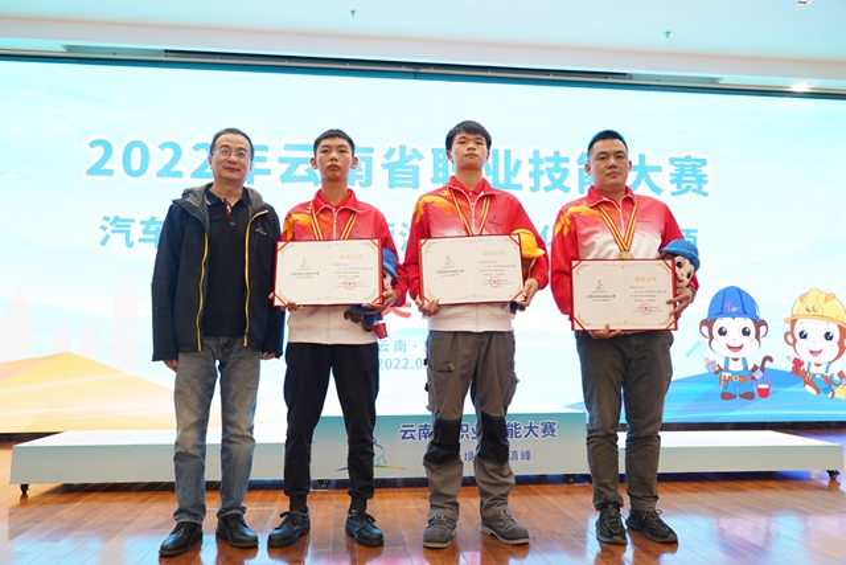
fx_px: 635
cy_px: 282
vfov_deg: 48.0
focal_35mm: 27
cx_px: 423
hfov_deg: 67.4
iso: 1000
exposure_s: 1/30
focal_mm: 27
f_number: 6.3
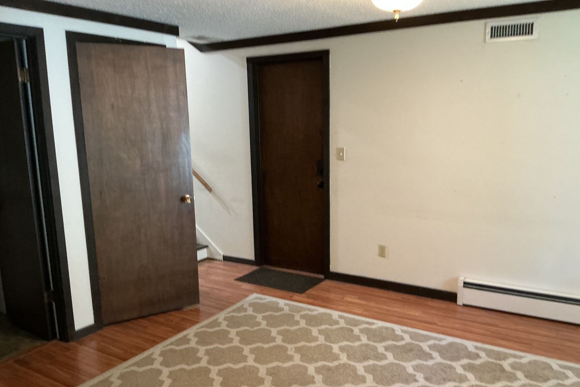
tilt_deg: -9.3
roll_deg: +2.0
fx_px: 499
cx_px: 287
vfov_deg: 42.2
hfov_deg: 60.3
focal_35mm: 31
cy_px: 220
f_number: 1.8
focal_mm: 3
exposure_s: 1/40
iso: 250
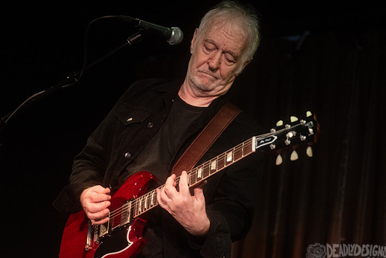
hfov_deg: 20.6
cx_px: 185
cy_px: 111
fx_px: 1062
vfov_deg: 13.8
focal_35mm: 99
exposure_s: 1/160
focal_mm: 80
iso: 2500
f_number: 3.2
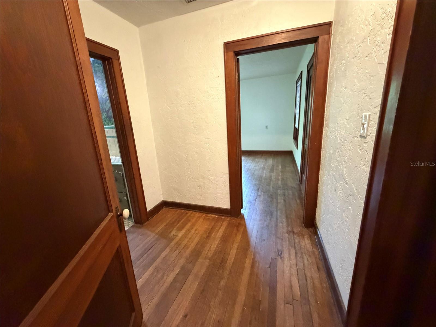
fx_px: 176
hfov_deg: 102.1
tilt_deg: -14.7
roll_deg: +4.8
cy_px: 164
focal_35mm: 14
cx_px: 218
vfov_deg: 85.7
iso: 1000
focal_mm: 2.22
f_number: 2.2
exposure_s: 1/60
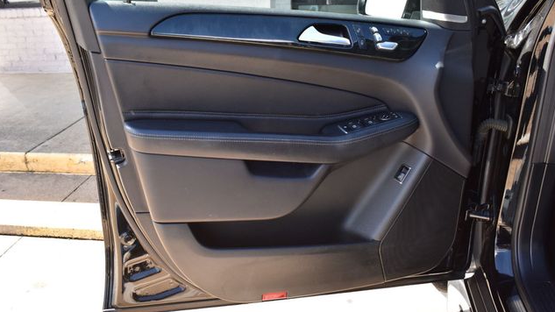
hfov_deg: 54.6
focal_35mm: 37
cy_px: 152
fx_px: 538
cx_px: 276
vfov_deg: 32.4
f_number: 9
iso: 400
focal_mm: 23
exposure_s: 1/125
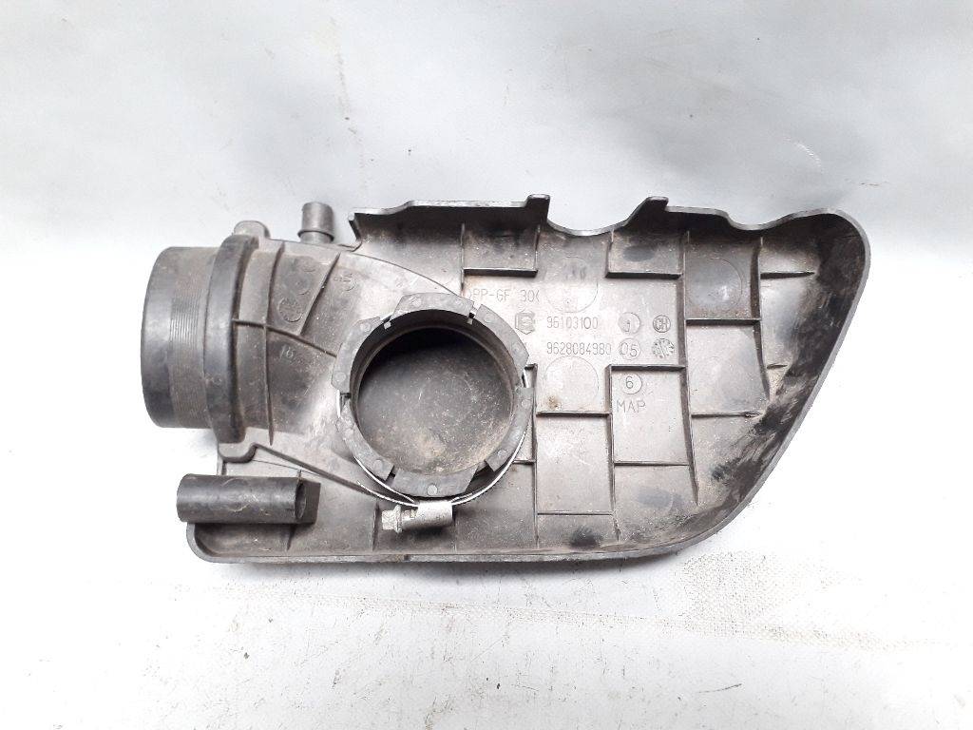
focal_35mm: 27
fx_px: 759
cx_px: 486
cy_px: 365
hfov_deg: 65.3
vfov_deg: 51.4
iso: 200
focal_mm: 3.6
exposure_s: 1/50
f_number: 1.9
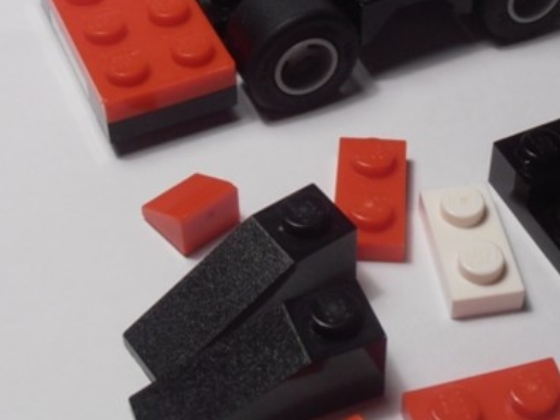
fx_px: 1359
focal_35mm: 84
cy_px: 131
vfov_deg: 17.5
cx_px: 380
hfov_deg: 23.2
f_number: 3.9
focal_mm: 6.61
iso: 80
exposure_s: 1/60
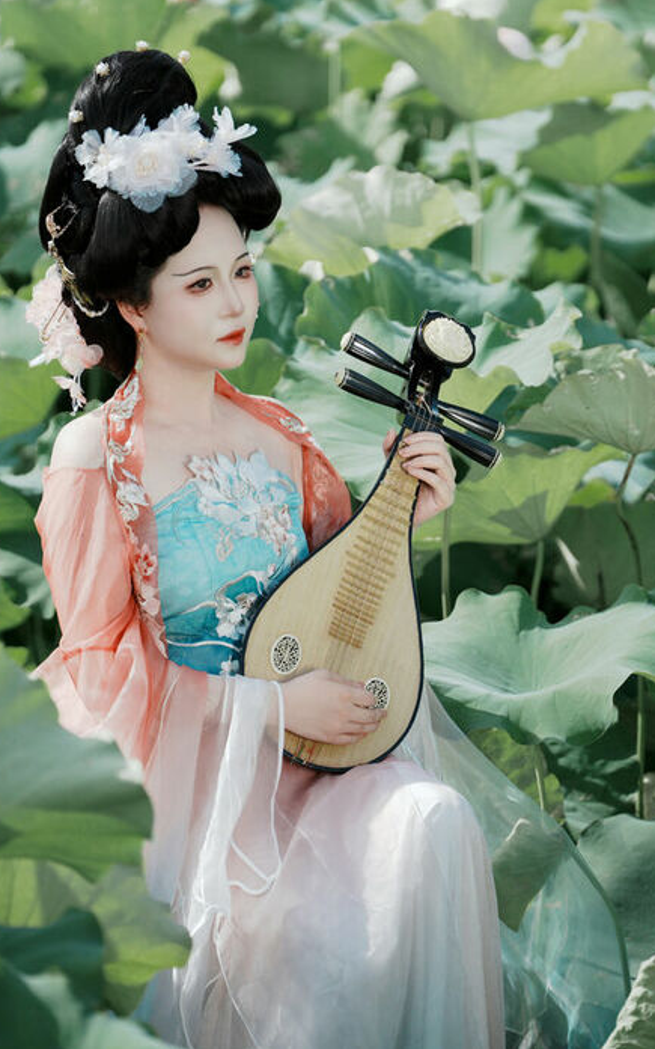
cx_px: 455
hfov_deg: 5.3
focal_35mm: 246
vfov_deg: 8.5
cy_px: 524
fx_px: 7026
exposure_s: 1/3200
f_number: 2.8
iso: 400
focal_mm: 160
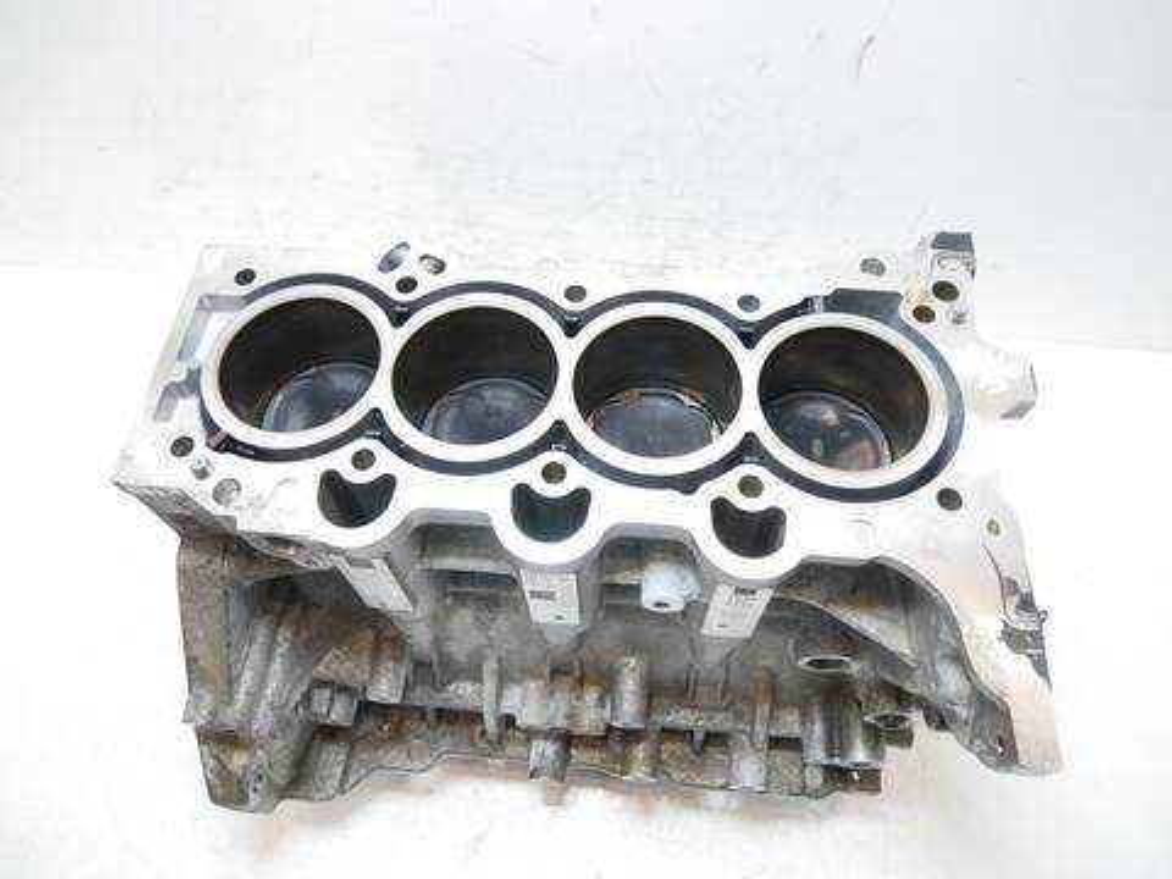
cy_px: 440
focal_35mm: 24
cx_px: 586
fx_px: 813
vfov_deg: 56.8
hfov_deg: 71.6
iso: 200
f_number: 3.5
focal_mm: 12
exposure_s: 1/60
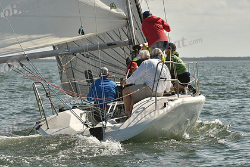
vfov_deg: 5.0
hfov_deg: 7.5
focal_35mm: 276
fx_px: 1917
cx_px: 88
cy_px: 88
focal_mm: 200
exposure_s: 1/1250
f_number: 9
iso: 400
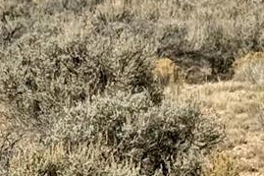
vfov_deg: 4.6
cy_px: 91
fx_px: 2177
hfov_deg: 6.9
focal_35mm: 297
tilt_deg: -4.7
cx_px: -88
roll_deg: -0.8
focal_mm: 6.76
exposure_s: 1/10526
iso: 80
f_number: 1.78
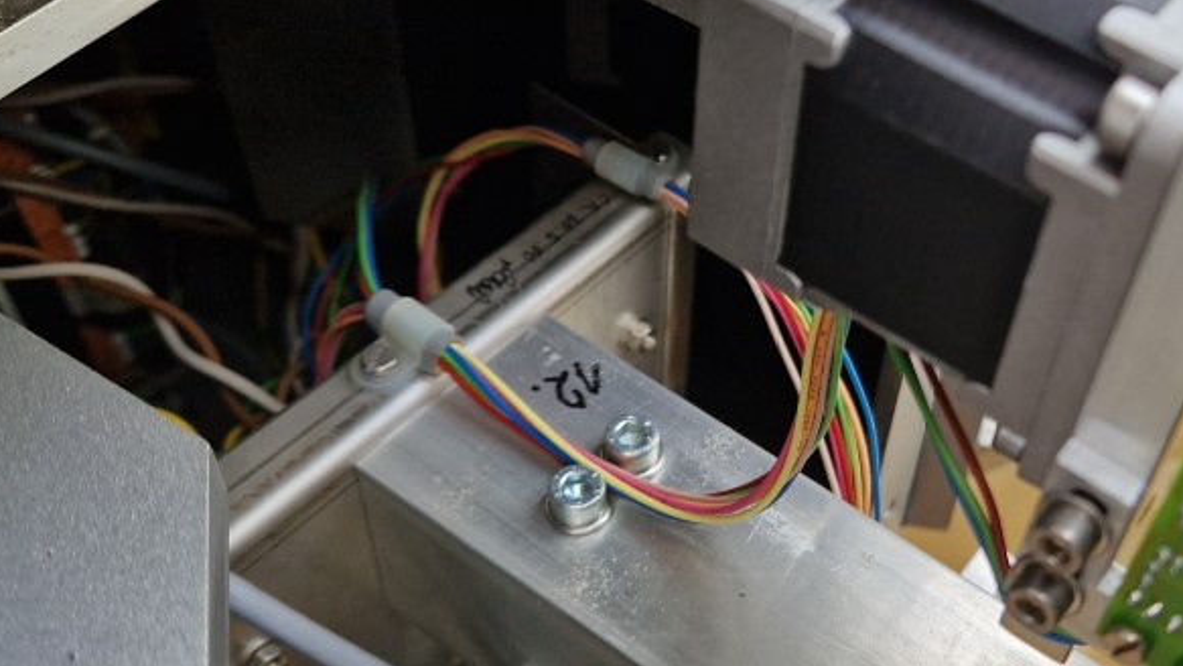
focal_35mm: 44
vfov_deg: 27.1
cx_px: 862
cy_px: 374
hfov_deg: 45.1
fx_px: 1380
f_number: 1.8
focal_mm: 5.4
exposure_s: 1/180
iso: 64
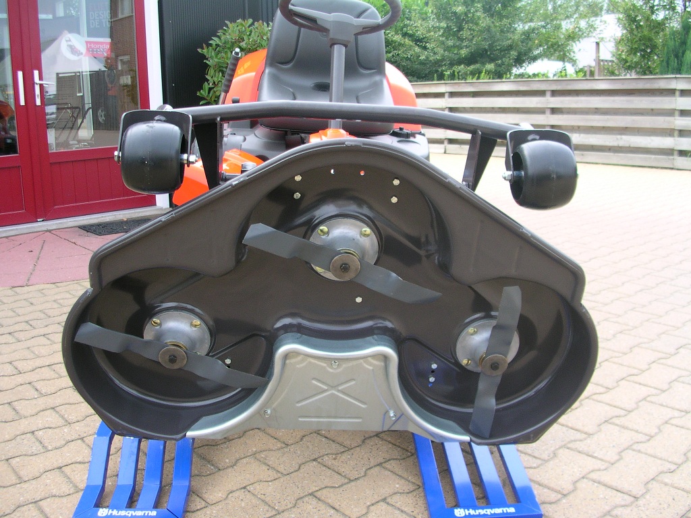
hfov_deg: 50.1
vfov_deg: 38.7
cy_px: 259
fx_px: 739
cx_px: 346
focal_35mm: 37
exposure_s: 1/201
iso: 100
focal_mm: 5.6
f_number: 2.7
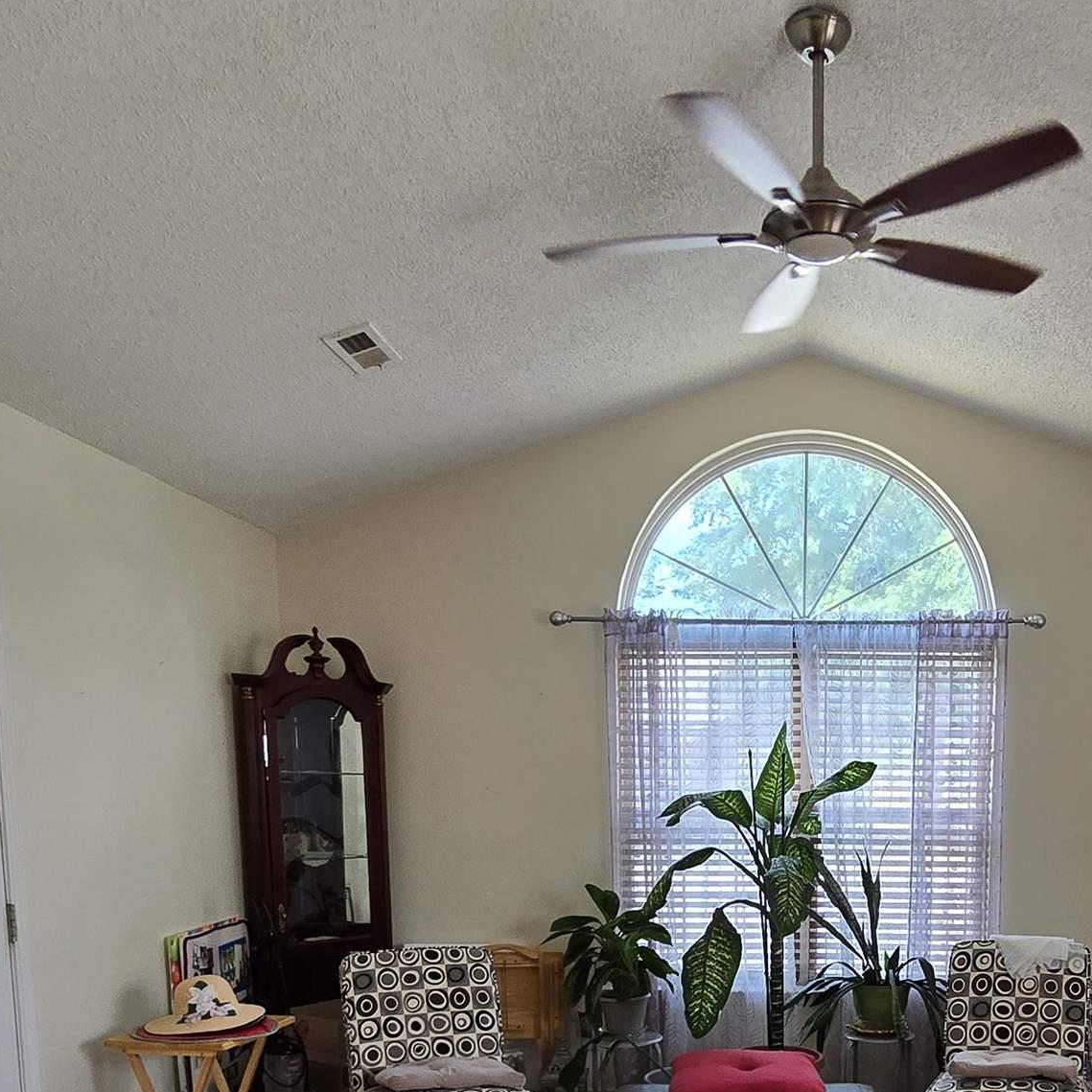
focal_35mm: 31
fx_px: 1106
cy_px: 953
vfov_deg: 47.9
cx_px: 801
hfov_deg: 50.6
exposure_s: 1/120
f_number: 2.2
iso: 80
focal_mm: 2.2
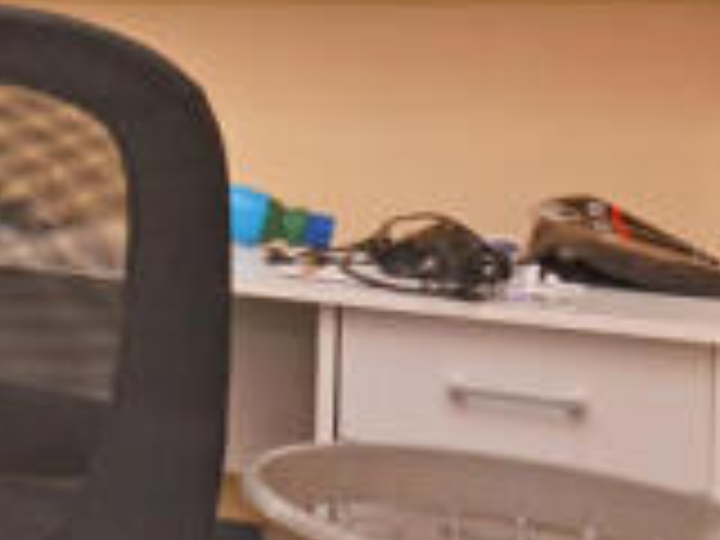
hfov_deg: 22.0
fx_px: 1227
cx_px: -542
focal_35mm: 59
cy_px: 25
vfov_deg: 23.9
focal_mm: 10
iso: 280
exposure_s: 1/125
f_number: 5.6
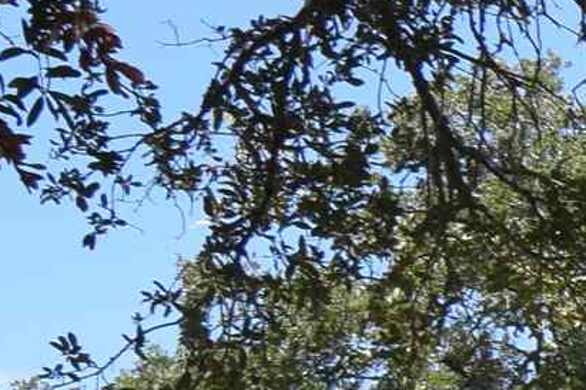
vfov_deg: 6.1
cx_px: 1614
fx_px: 3646
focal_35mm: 224
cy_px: 561
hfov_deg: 8.1
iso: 200
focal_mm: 20
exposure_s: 1/250
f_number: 8
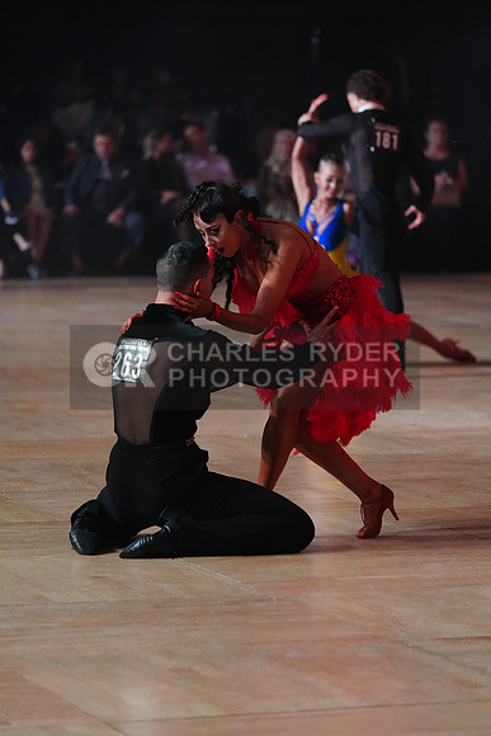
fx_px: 4089
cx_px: 246
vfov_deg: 10.3
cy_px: 368
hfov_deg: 6.9
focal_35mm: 200
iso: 3200
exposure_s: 1/250
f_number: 4
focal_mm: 200
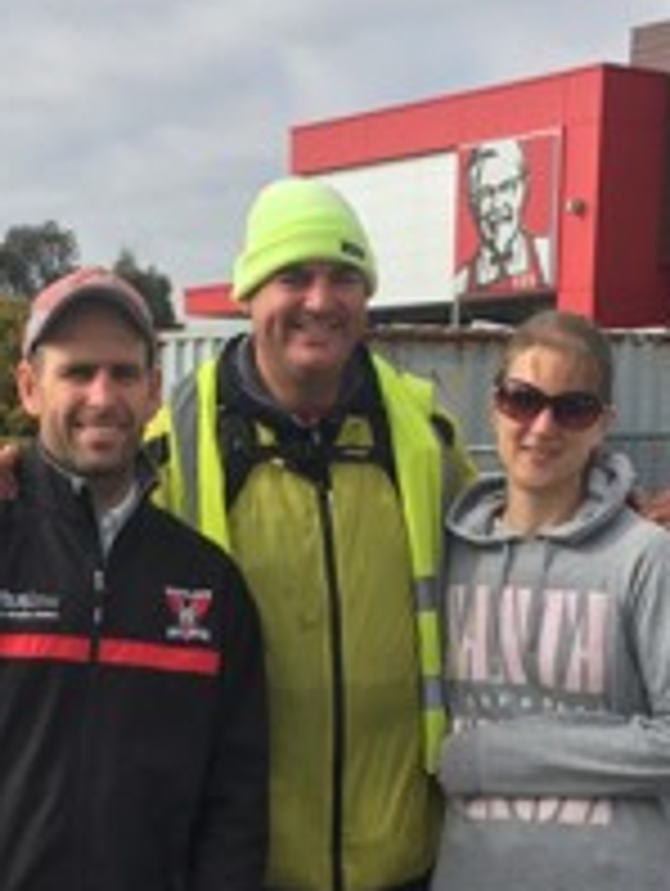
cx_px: 274
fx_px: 1957
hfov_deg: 19.4
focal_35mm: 76
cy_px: 814
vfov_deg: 24.8
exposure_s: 1/1647
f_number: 2.2
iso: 32
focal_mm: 4.15
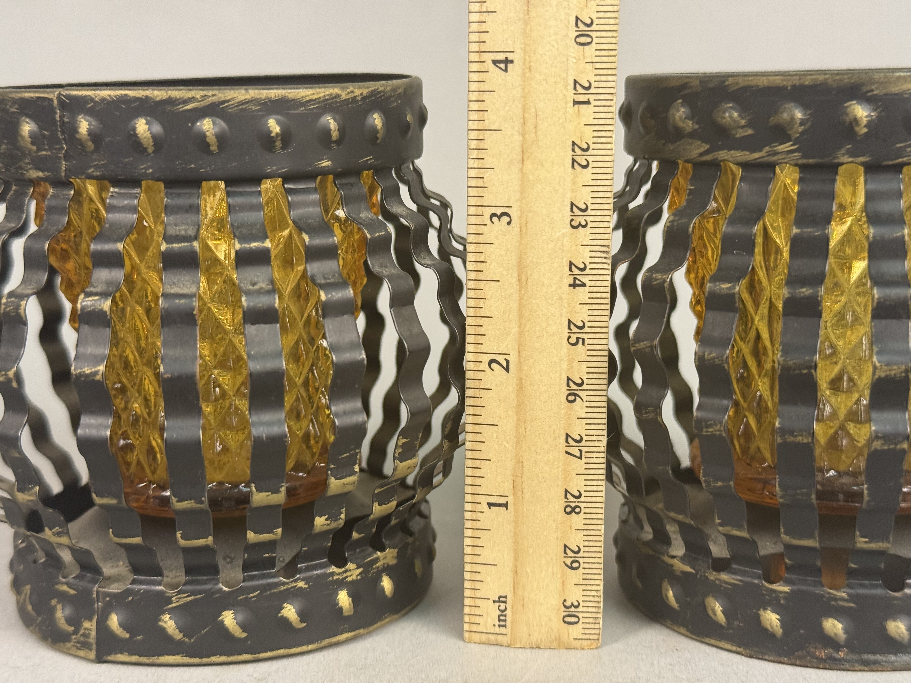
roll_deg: +1.0
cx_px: 456
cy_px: 342
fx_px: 1263
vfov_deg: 30.3
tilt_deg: -10.9
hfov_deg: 39.7
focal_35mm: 48
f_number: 1.78
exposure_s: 1/60
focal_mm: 6.76
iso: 80
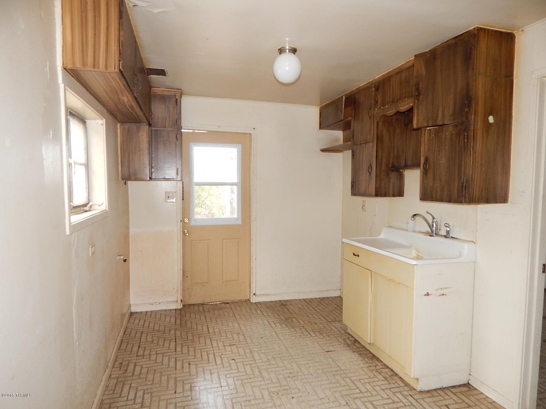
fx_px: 347
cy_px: 204
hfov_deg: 76.4
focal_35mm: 22
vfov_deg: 61.1
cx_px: 273
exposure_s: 1/30
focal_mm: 4
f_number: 3
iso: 200
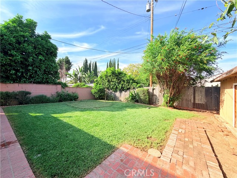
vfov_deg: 85.7
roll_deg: -2.4
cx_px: 118
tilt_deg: +1.3
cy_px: 89
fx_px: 96
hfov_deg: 102.1
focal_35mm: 14
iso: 40
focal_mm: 2.22
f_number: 2.2
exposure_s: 1/770
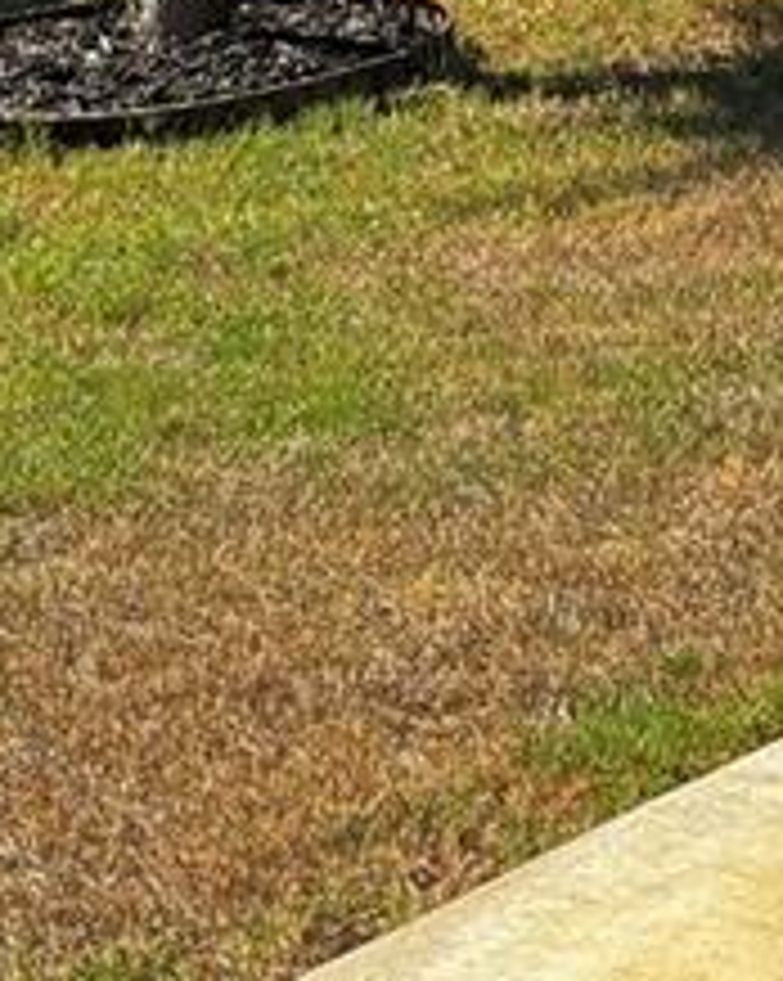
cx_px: 1080
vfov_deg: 10.3
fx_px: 5192
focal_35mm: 179
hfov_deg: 8.5
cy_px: -644
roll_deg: +1.4
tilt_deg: -2.2
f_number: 1.6
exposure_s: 1/2398
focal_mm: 5.96
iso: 50
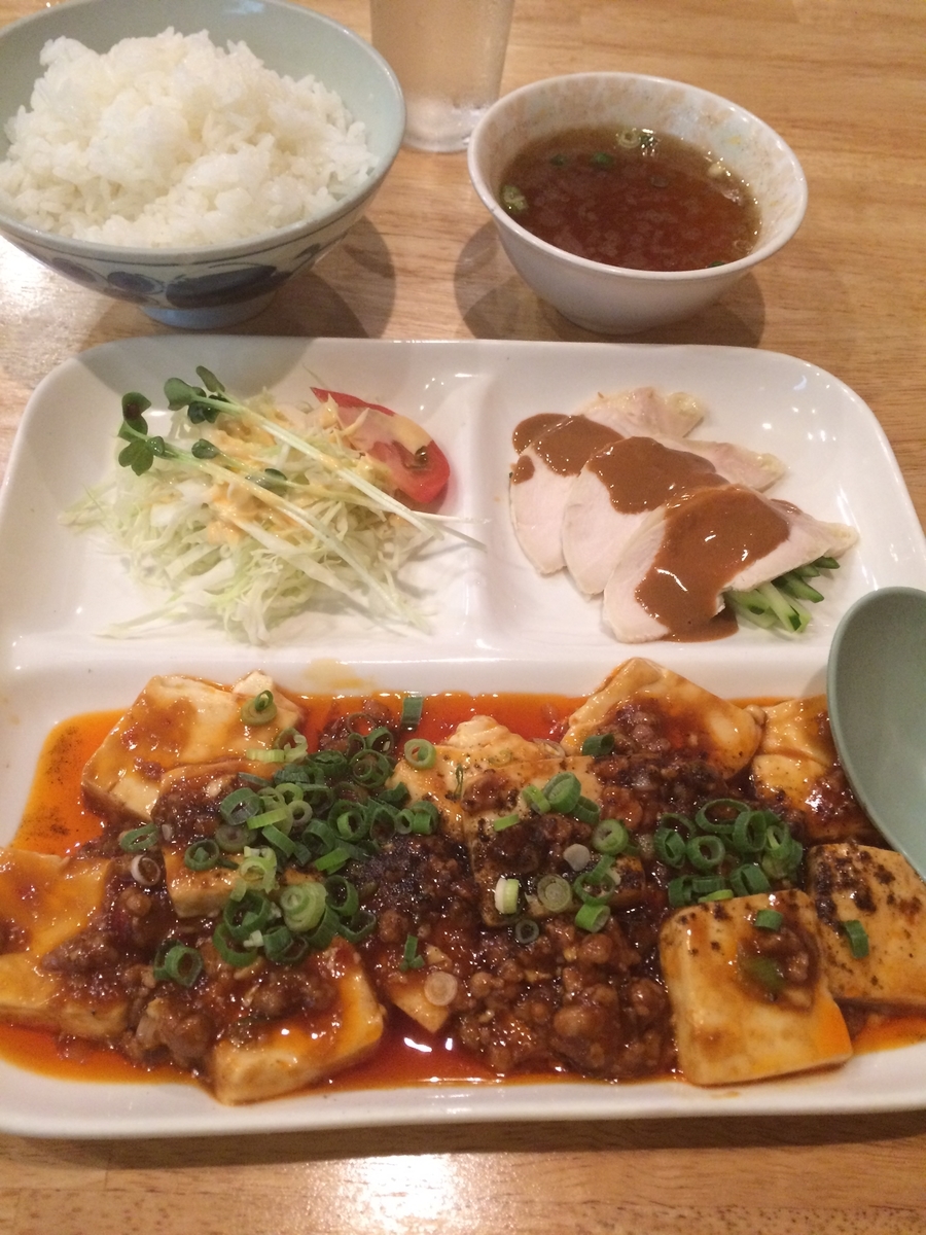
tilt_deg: -56.7
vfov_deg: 61.7
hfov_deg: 48.2
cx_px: 463
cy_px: 618
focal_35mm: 29
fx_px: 1034
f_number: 2.2
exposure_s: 1/30
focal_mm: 4.15
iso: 250
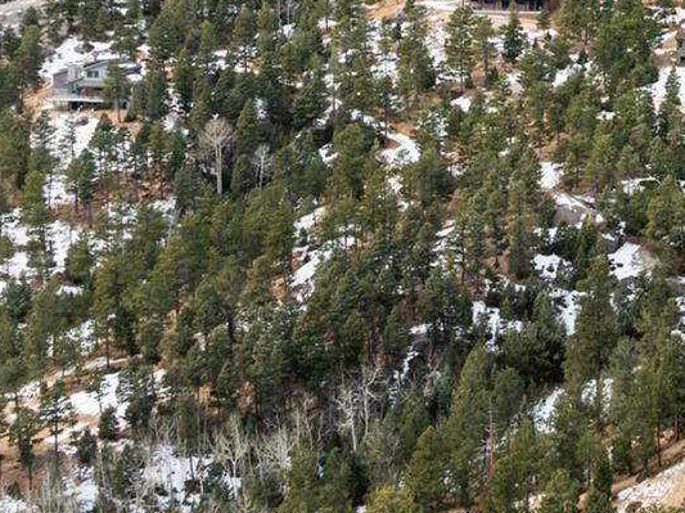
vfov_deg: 19.1
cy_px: -130
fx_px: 1424
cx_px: 828
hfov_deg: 24.4
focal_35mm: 72
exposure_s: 1/1000
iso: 210
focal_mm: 12.29
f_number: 2.8
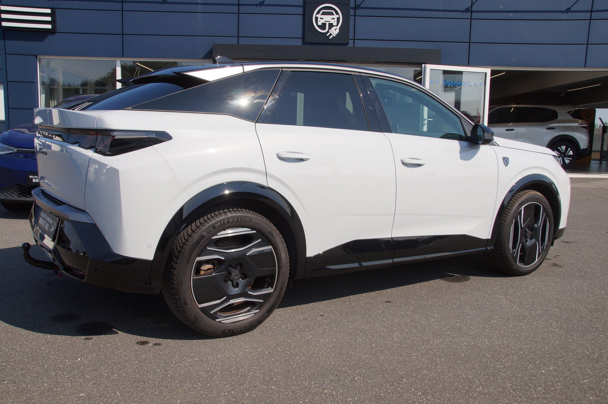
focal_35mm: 33
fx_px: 557
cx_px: 304
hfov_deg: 57.2
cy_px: 202
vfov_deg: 39.9
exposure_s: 1/320
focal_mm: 22
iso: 100
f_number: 8
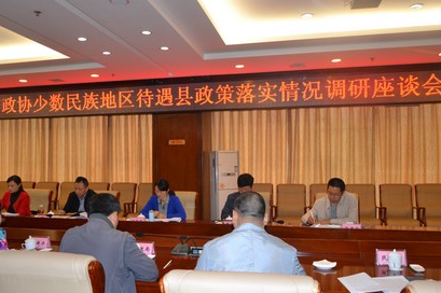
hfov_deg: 57.0
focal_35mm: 33
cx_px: 189
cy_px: 163
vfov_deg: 39.9
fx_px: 404
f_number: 3.5
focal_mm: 18
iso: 720
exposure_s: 1/60
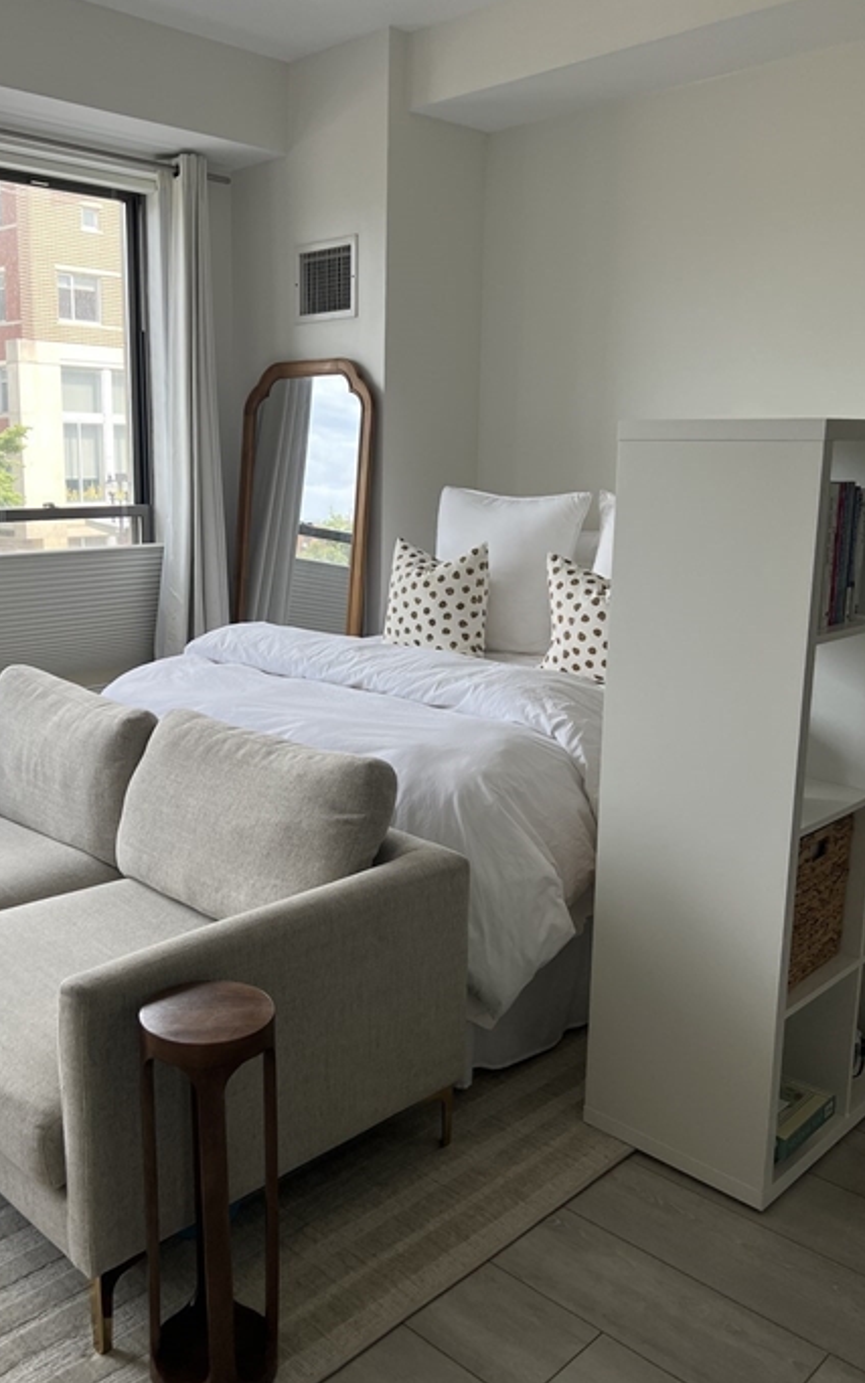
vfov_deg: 61.2
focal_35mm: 31
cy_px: 642
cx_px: 294
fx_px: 1169
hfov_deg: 40.1
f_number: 1.5
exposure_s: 1/300
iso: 50
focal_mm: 5.7
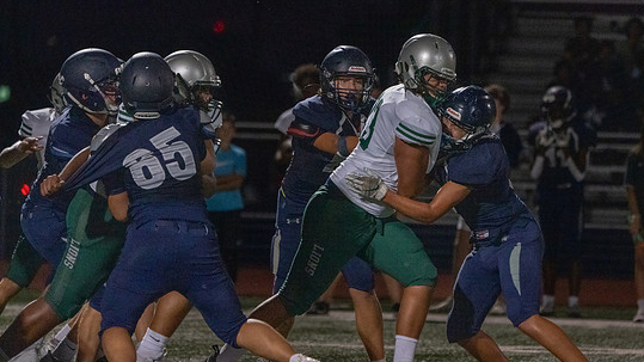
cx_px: 384
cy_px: 214
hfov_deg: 5.3
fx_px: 6949
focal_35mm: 407
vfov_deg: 3.0
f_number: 5.6
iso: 20000
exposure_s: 1/1000
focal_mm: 324
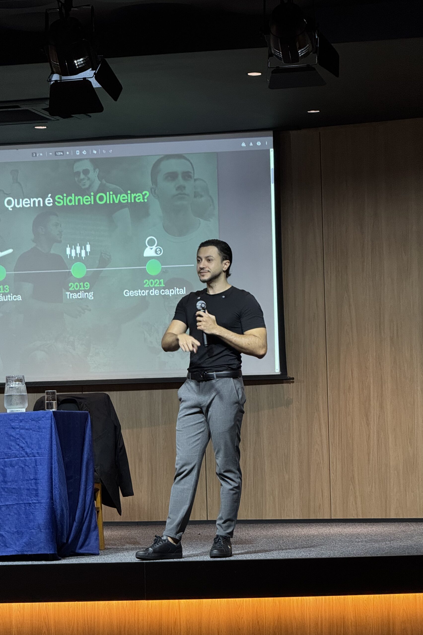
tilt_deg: +1.6
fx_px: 2203
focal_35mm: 125
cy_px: 318
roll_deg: +1.7
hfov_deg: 11.0
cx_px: 191
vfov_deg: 16.4
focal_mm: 15.66
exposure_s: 1/60
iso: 320
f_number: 2.8
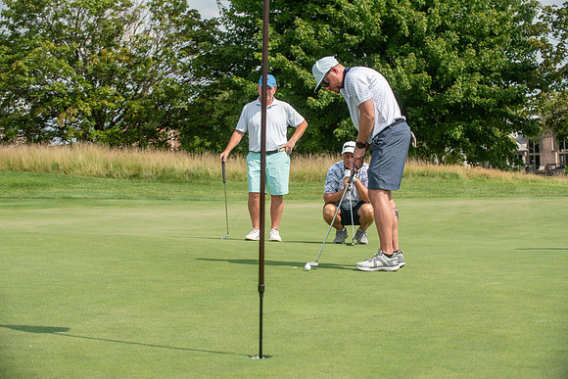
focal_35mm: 86
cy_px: 190
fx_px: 1357
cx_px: 284
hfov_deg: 23.6
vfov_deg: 15.9
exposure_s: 1/2500
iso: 250
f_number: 5
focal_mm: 86
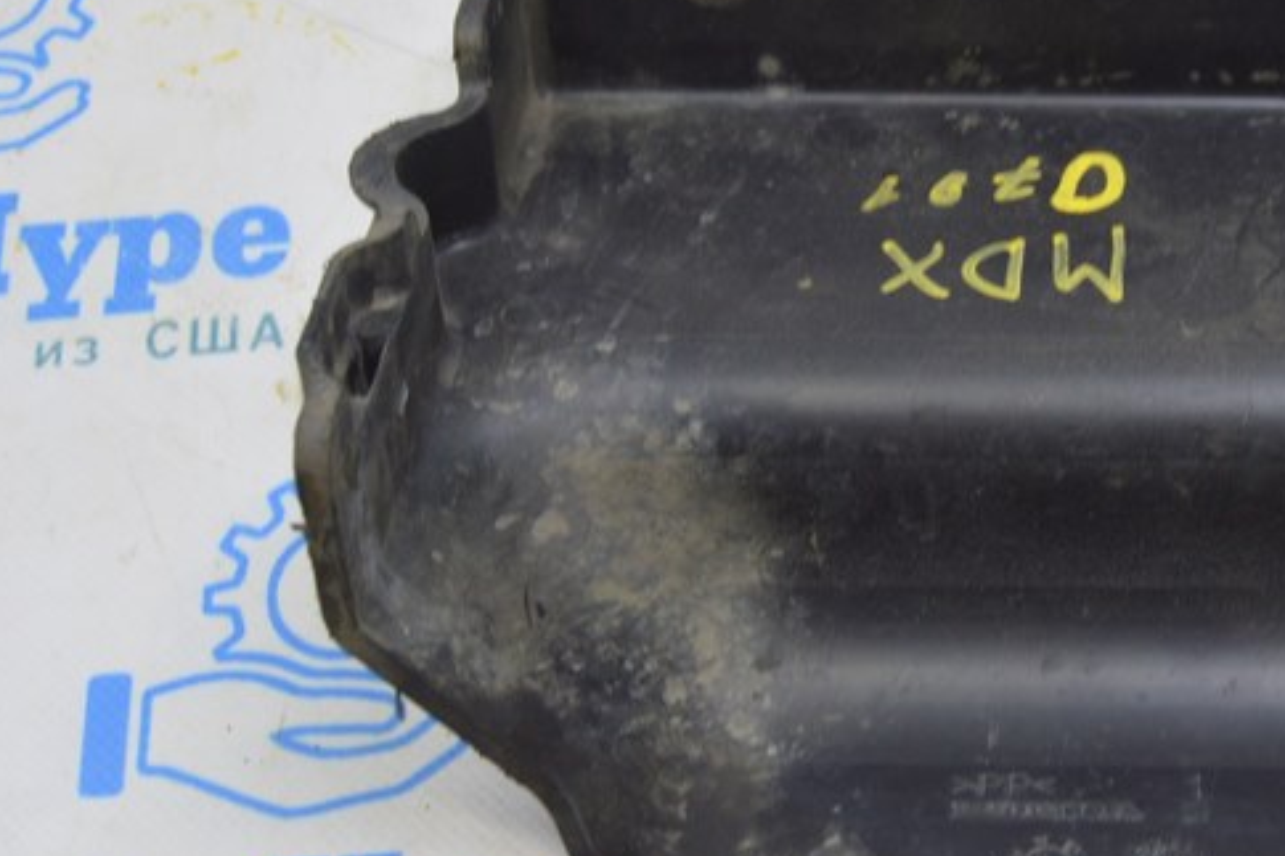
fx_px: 2712
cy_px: 354
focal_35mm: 76
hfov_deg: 26.2
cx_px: 1004
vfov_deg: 17.9
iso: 400
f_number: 5.6
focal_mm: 24
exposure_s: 1/20
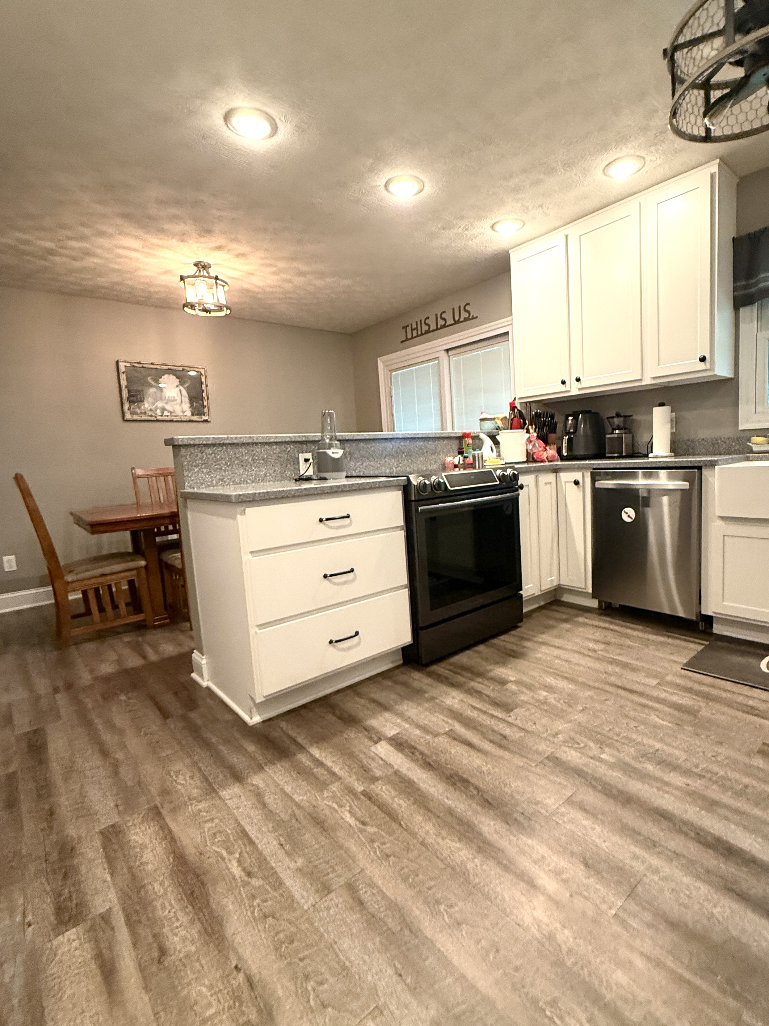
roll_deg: +4.0
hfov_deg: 74.2
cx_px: 446
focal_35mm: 17
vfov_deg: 91.0
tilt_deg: -5.3
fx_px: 504
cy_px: 513
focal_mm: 2.22
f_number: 2.2
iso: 320
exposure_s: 1/60
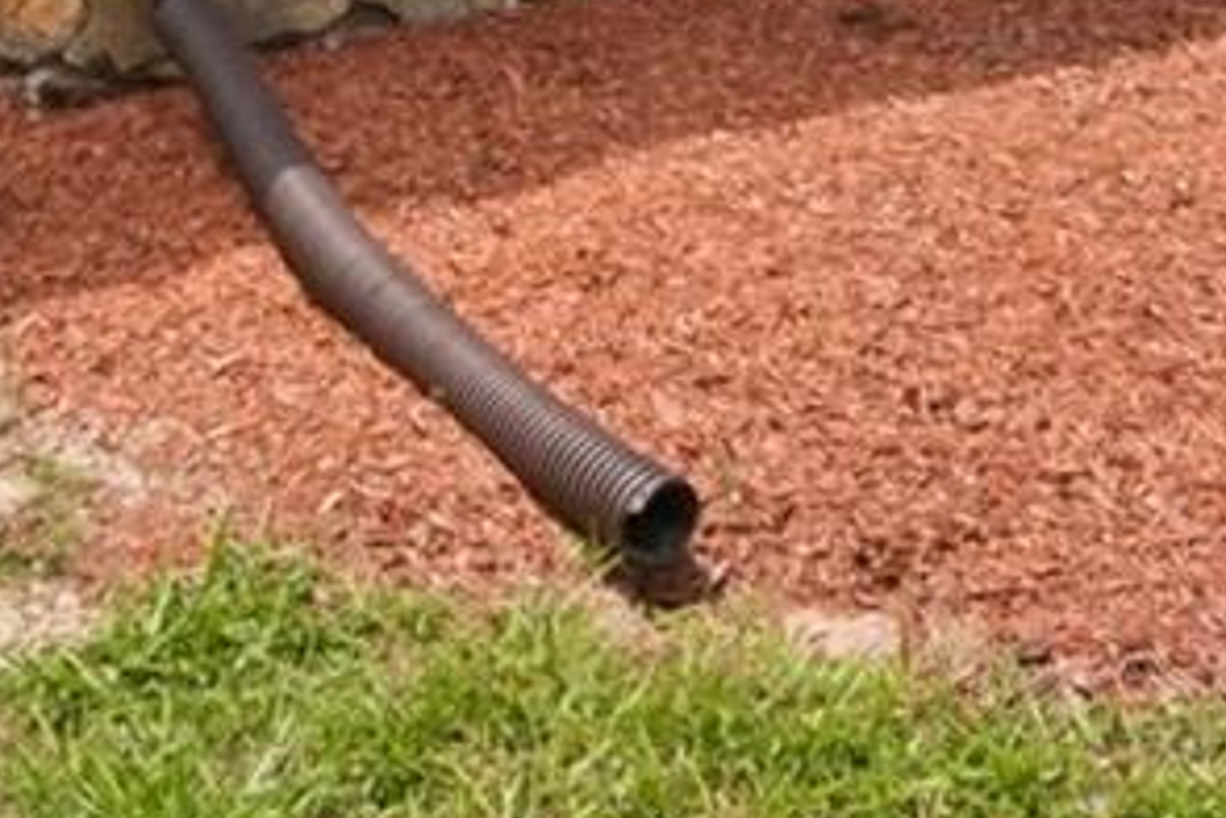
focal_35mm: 87
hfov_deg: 23.2
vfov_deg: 14.2
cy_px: -572
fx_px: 2963
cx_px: 321
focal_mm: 16
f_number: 8
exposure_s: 1/1250
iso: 400
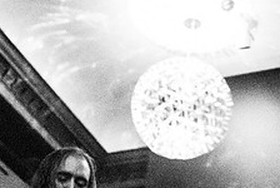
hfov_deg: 20.6
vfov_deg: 14.0
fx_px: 755
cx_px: 252
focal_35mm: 97
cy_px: 166
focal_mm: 35
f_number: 2.8
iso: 8000
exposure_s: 1/30
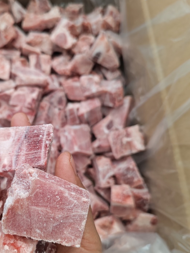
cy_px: 145
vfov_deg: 50.0
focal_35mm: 37
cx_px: 49
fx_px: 271
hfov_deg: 37.8
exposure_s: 1/100
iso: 113
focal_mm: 5.56
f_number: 1.88
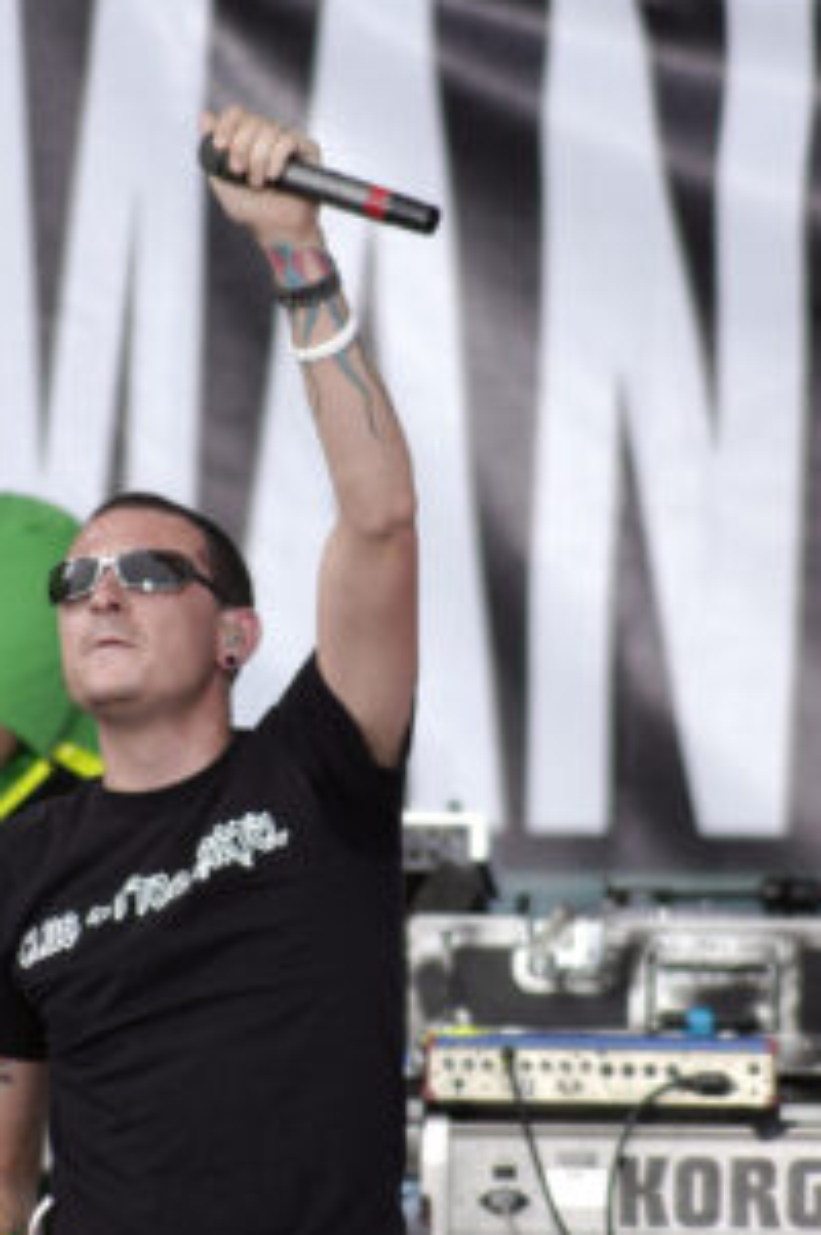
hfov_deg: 1.2
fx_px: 38399
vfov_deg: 1.8
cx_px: 302
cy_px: 739
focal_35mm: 1120
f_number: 4
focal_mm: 500
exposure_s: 1/250
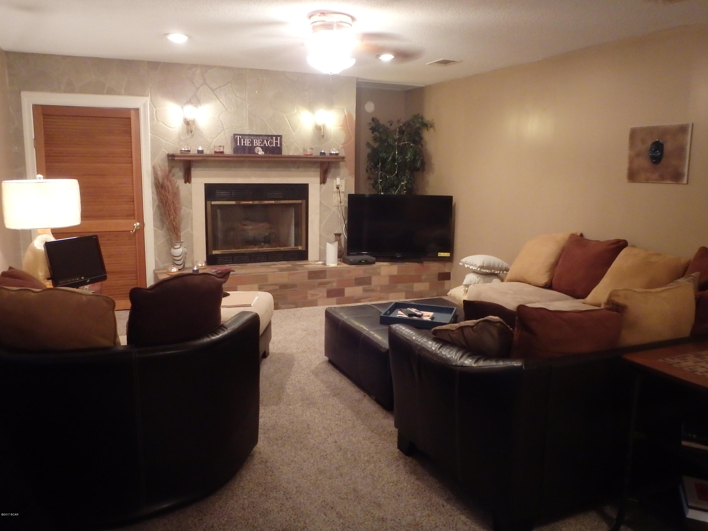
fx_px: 573
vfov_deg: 49.7
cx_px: 354
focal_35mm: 28
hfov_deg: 63.4
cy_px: 266
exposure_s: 1/13
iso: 800
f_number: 3.9
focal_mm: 5
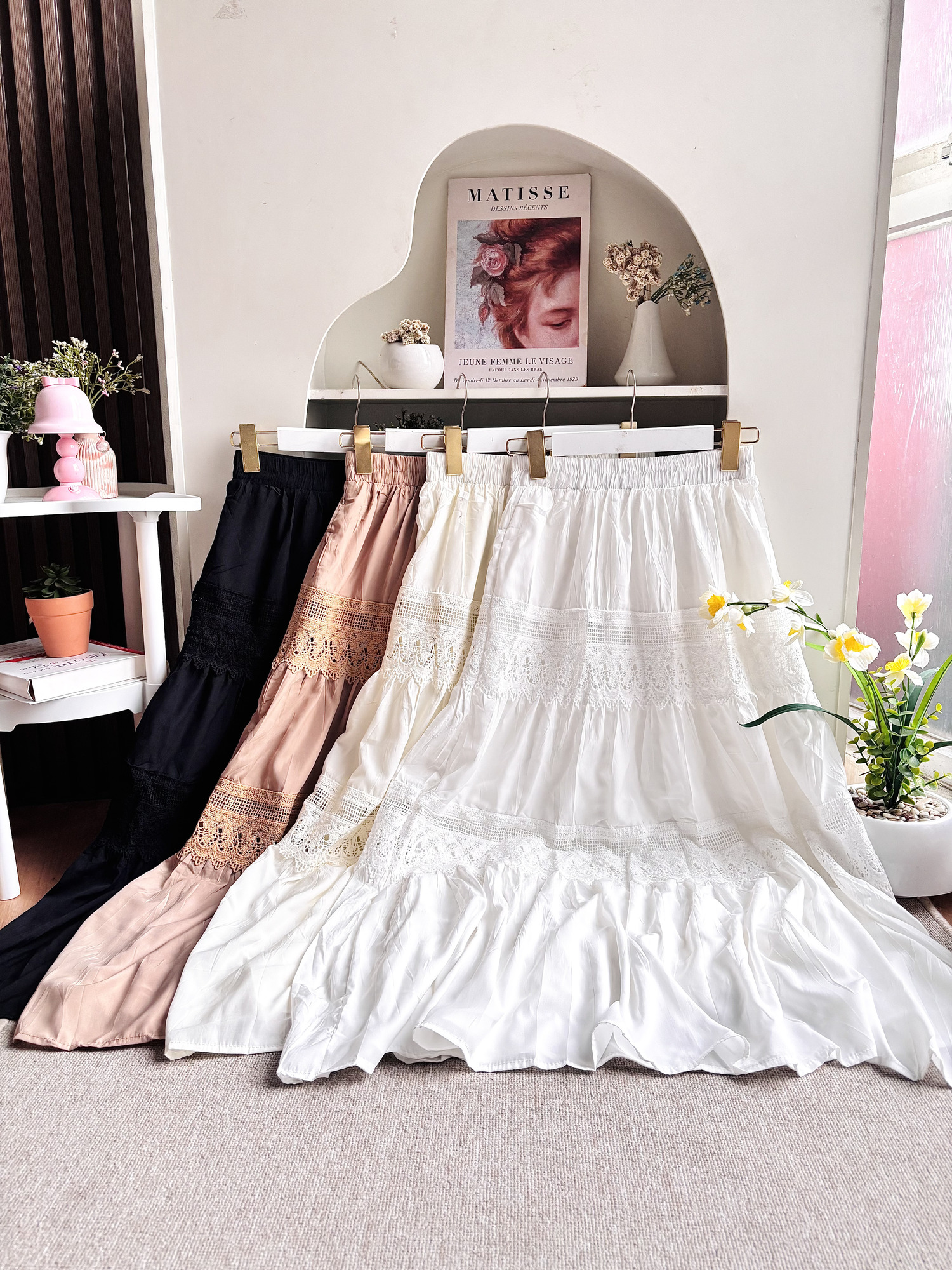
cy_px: 635
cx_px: 476
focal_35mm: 26
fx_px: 953
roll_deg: -0.1
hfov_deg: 53.1
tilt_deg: -11.5
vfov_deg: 67.3
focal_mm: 5.96
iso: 160
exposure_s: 1/60
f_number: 1.6
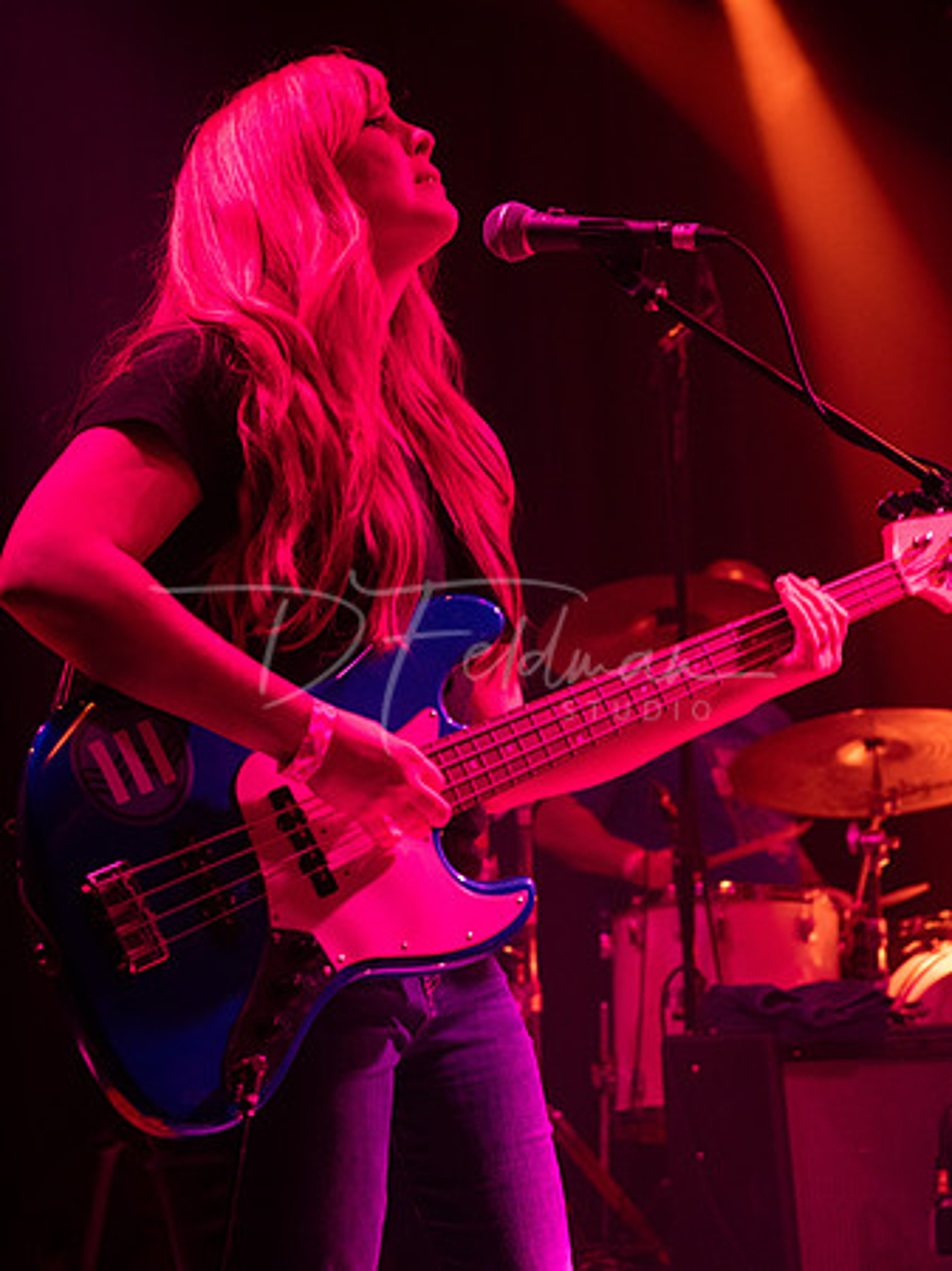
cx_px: 476
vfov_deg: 24.4
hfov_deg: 18.4
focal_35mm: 80
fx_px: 2936
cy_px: 636
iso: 2000
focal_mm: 40
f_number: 2.8
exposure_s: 1/125
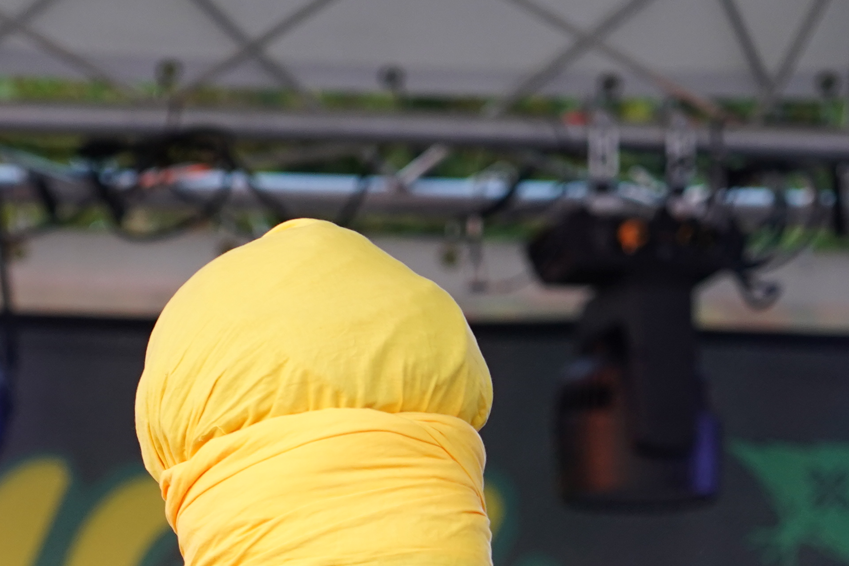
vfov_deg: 4.2
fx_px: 7783
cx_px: 150
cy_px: 735
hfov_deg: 6.2
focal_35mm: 330
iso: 1000
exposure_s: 1/160
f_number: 4
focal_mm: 105
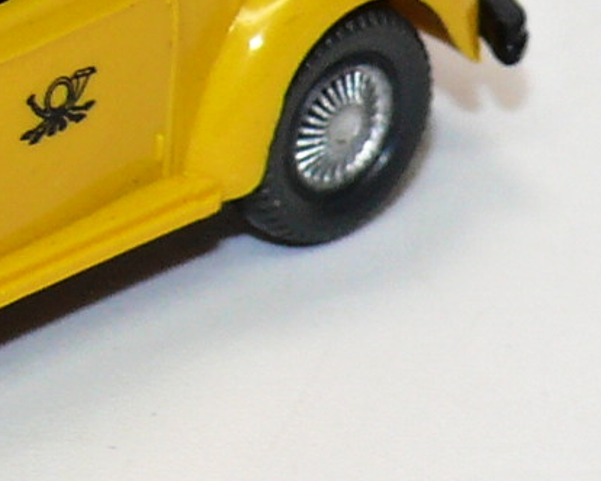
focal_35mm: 570
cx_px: -167
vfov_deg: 2.7
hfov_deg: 3.4
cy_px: 15
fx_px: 10136
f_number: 4
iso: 100
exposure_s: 1/30
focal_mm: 18
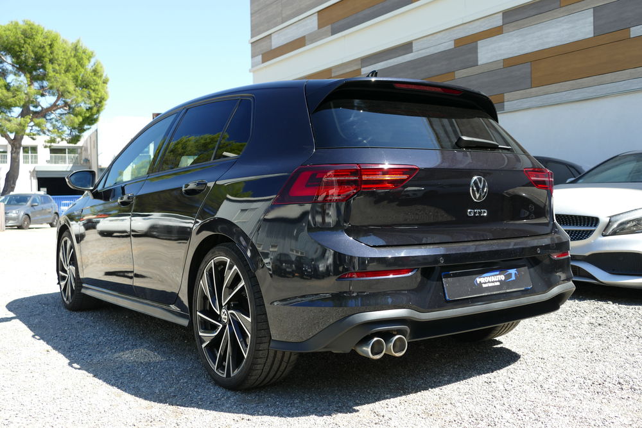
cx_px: 321
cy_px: 214
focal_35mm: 35
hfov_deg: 54.4
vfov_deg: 37.9
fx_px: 624
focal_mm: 12.9
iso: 125
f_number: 3.1
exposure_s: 1/640
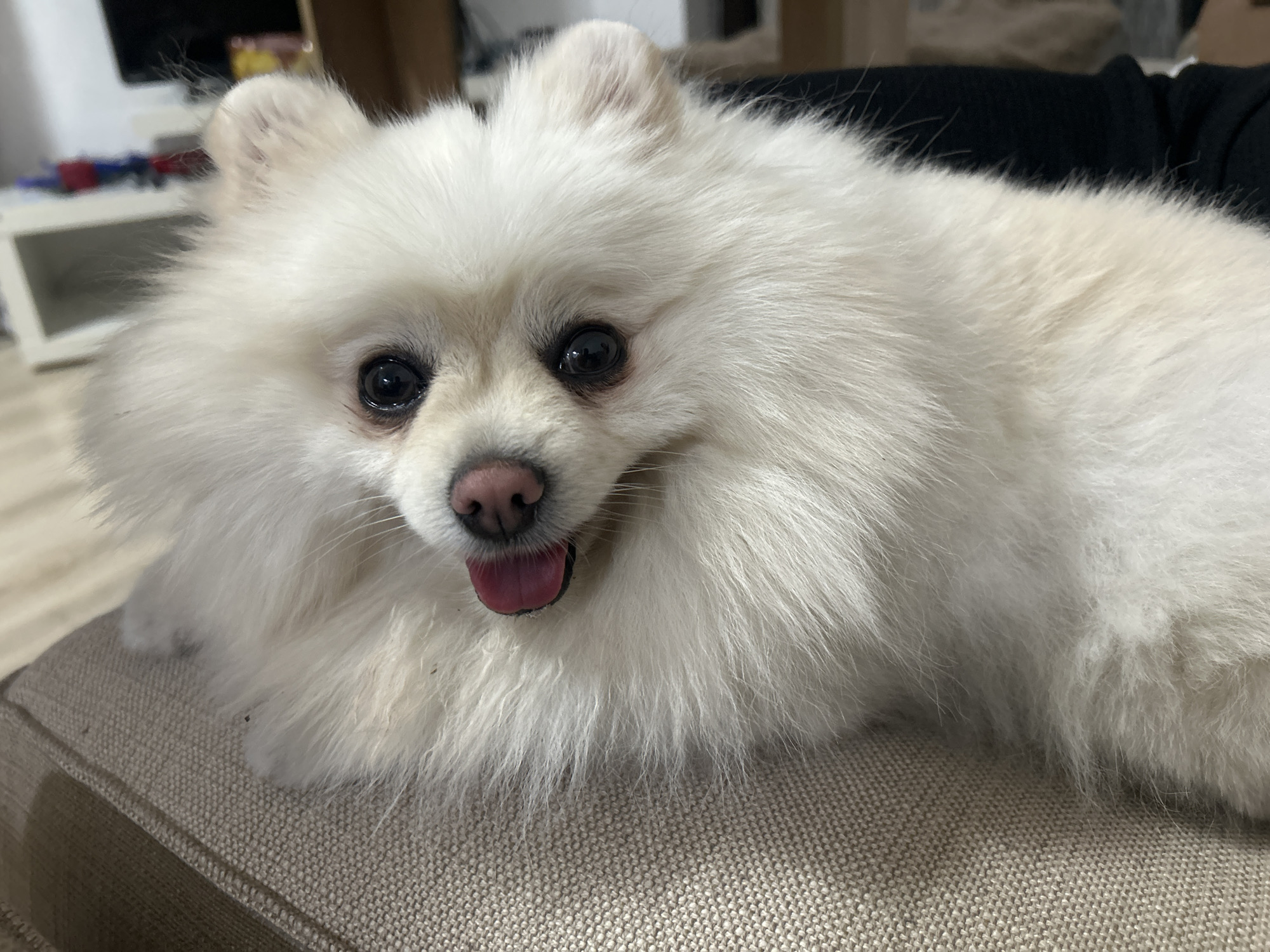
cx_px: 635
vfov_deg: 53.1
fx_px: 954
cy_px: 476
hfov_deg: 67.3
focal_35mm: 26
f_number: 1.5
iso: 400
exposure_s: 1/50
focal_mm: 5.7
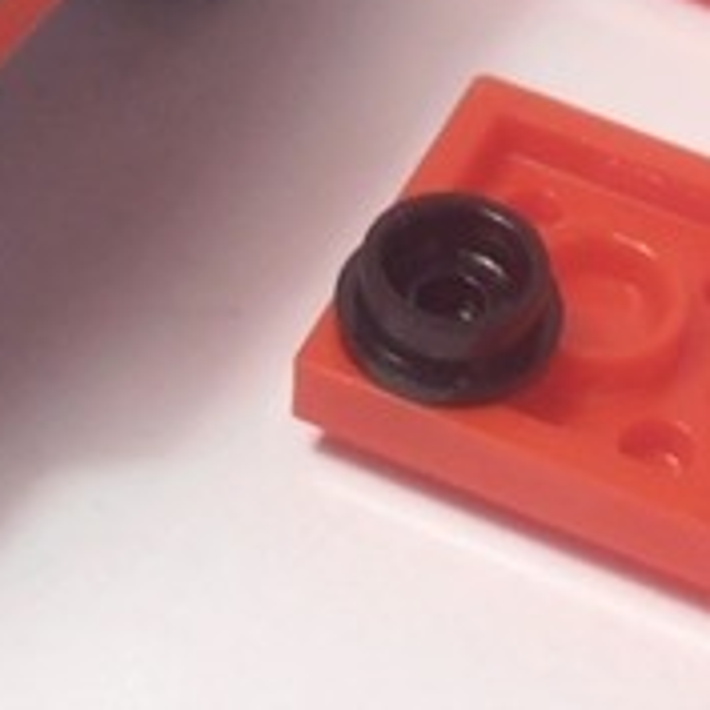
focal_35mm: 166
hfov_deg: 10.5
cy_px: -86
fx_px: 3852
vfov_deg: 10.4
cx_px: 44
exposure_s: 1/40
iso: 80
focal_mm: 6.61
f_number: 3.9
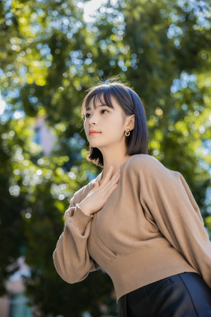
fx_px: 492
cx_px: 106
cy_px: 158
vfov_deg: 35.6
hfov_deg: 24.2
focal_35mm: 56
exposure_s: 1/125
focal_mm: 56
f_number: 2.8
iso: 100
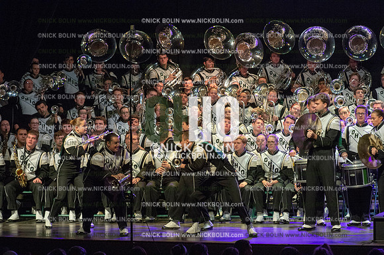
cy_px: 128
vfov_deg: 7.0
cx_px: 192
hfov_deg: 10.6
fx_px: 2079
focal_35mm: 195
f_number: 5.6
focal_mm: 195
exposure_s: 1/400
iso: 8000
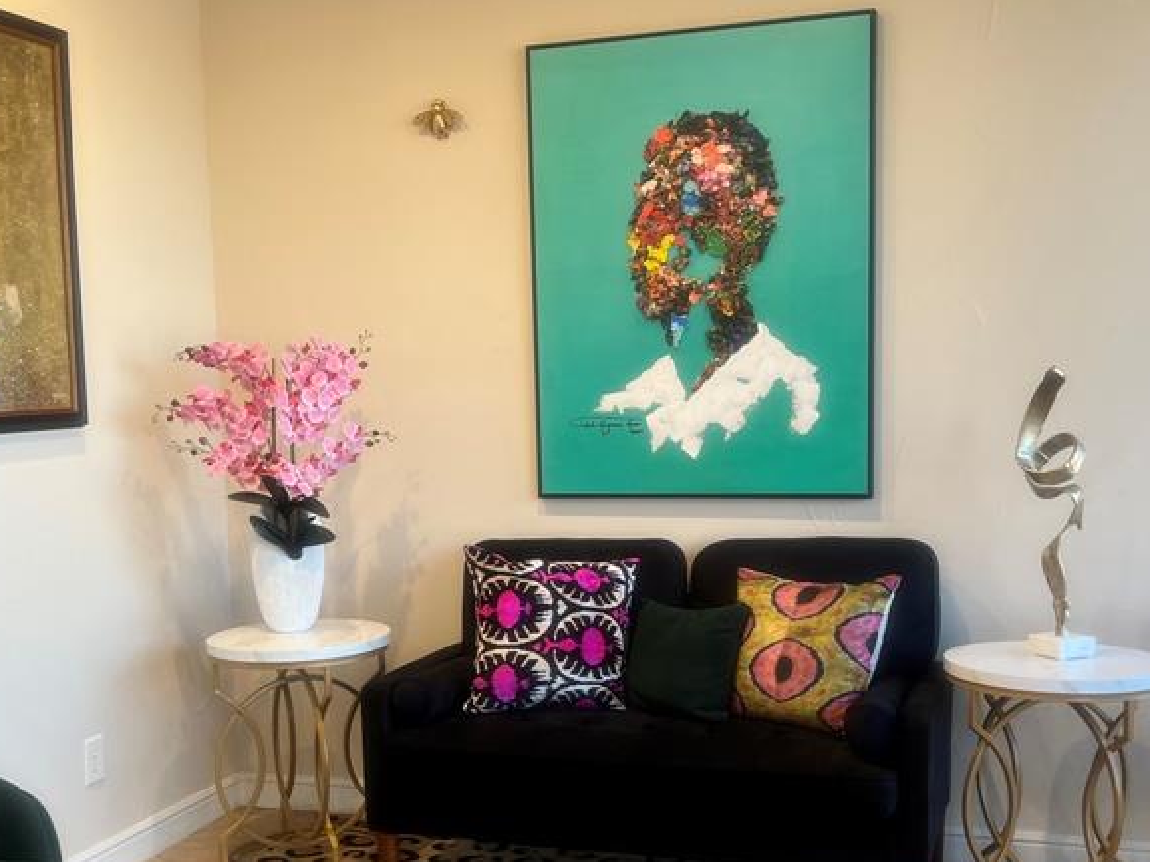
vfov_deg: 31.4
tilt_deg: -6.4
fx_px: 1528
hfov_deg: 41.2
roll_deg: +1.9
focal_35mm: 46
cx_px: 514
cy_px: 532
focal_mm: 5.7
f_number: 1.5
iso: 80
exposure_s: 1/60
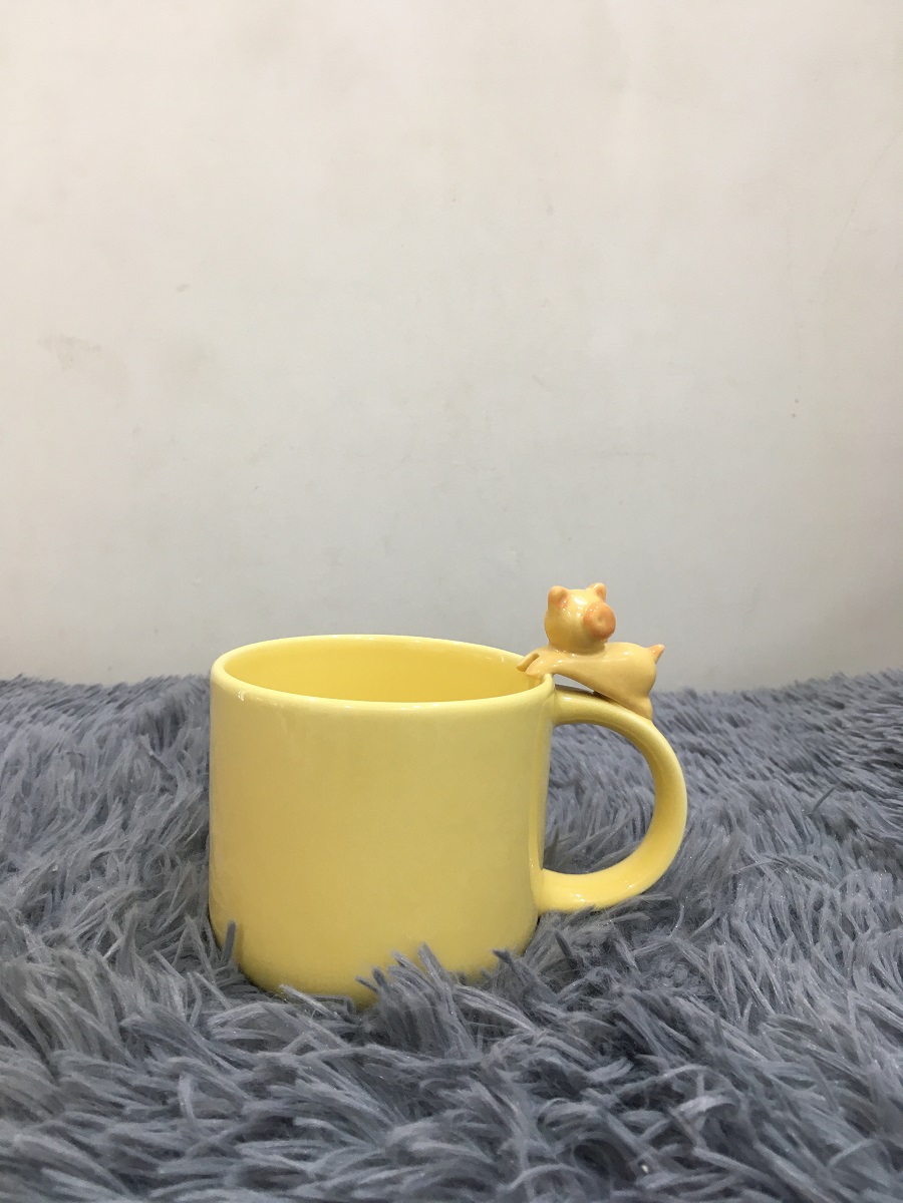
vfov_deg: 61.7
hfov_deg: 48.2
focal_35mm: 29
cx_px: 452
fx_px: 1009
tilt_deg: -9.8
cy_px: 602
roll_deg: -1.0
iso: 80
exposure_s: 1/33
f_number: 2.2
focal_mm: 4.15
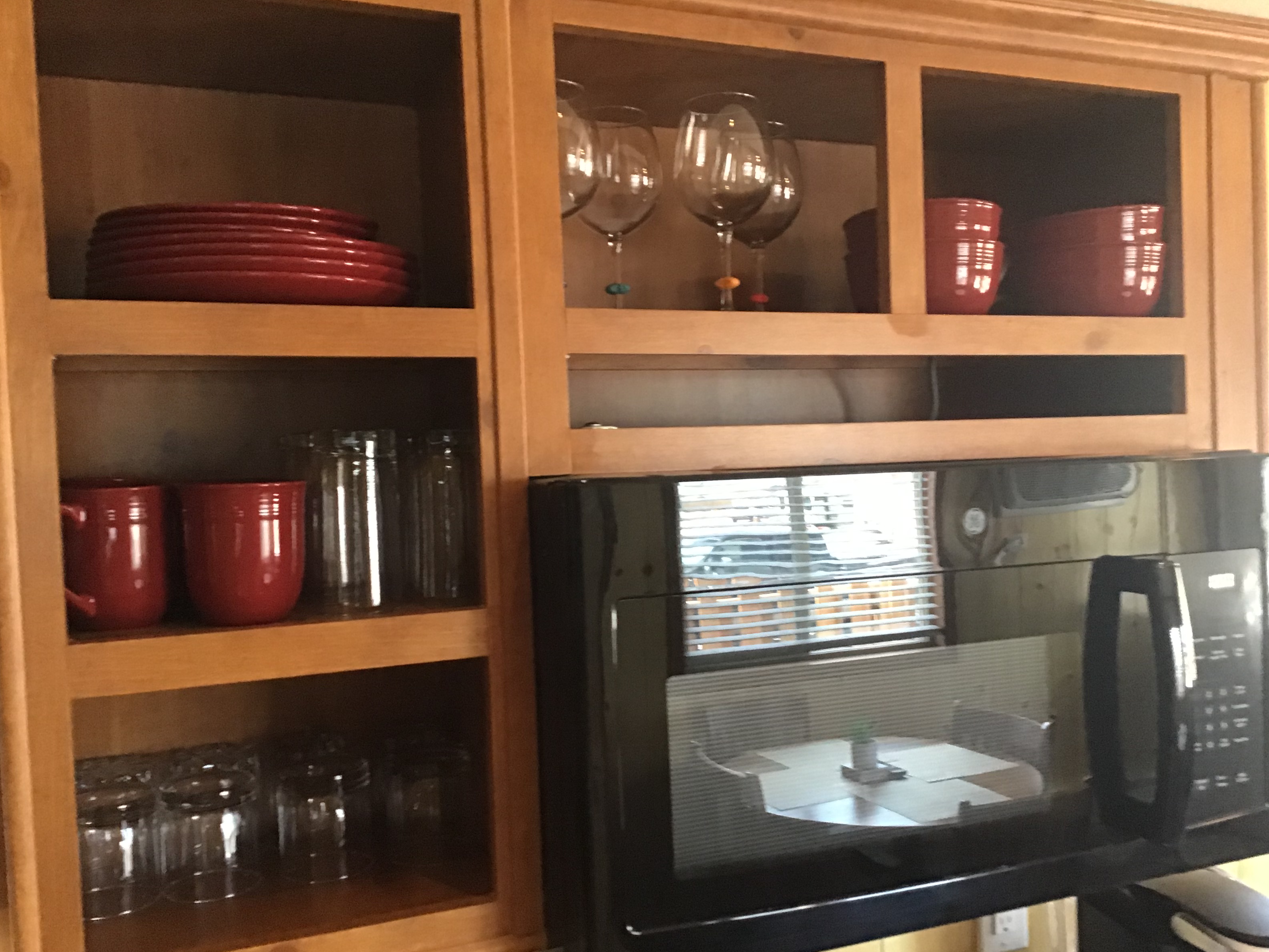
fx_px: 1173
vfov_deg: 44.2
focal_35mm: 32
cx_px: 628
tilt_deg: -0.9
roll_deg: +1.8
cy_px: 486
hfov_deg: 56.8
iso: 200
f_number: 2.4
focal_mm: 3.3
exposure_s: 1/24
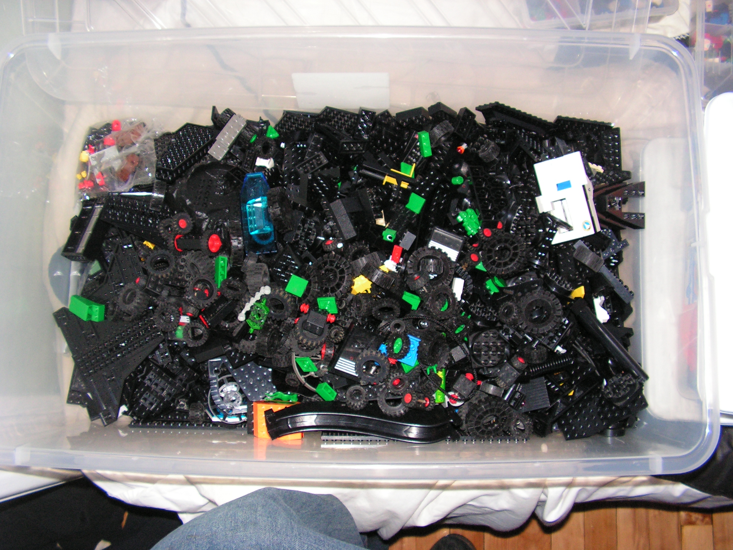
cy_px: 275
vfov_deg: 39.7
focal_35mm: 36
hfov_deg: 51.4
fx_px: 762
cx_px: 366
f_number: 3.2
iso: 200
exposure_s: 1/40
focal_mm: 6
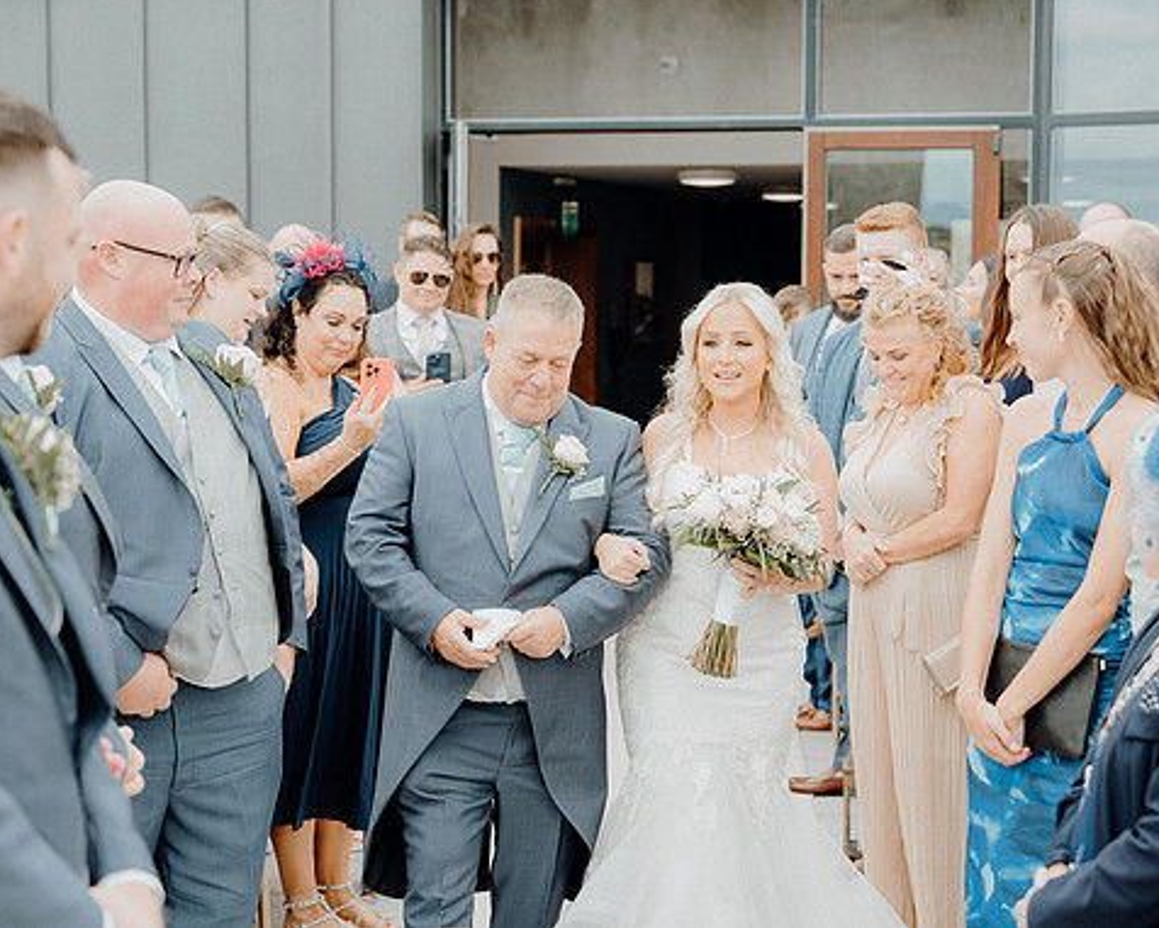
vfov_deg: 21.3
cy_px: 459
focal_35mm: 72
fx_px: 2470
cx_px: 582
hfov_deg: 26.4
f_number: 3.5
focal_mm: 63
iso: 125
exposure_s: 1/250
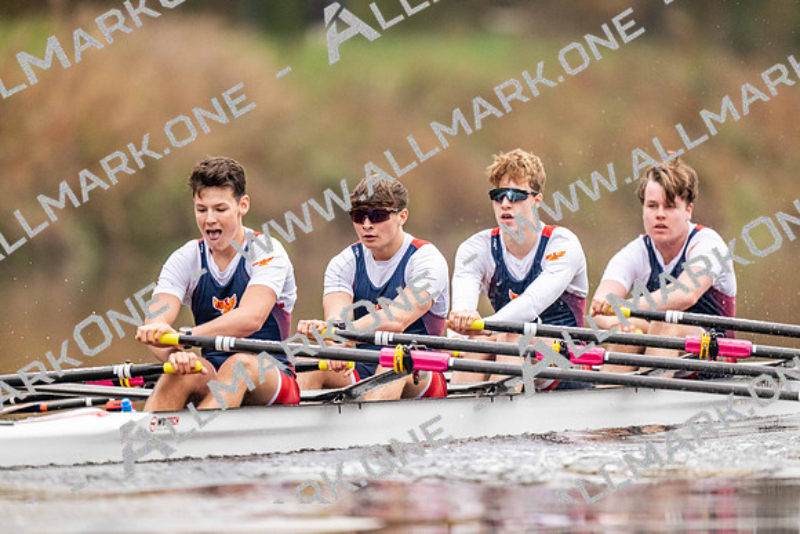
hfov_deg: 3.4
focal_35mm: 600
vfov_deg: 2.3
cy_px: 267
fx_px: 13336
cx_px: 400
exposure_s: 1/2500
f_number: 4
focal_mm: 600
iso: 4500
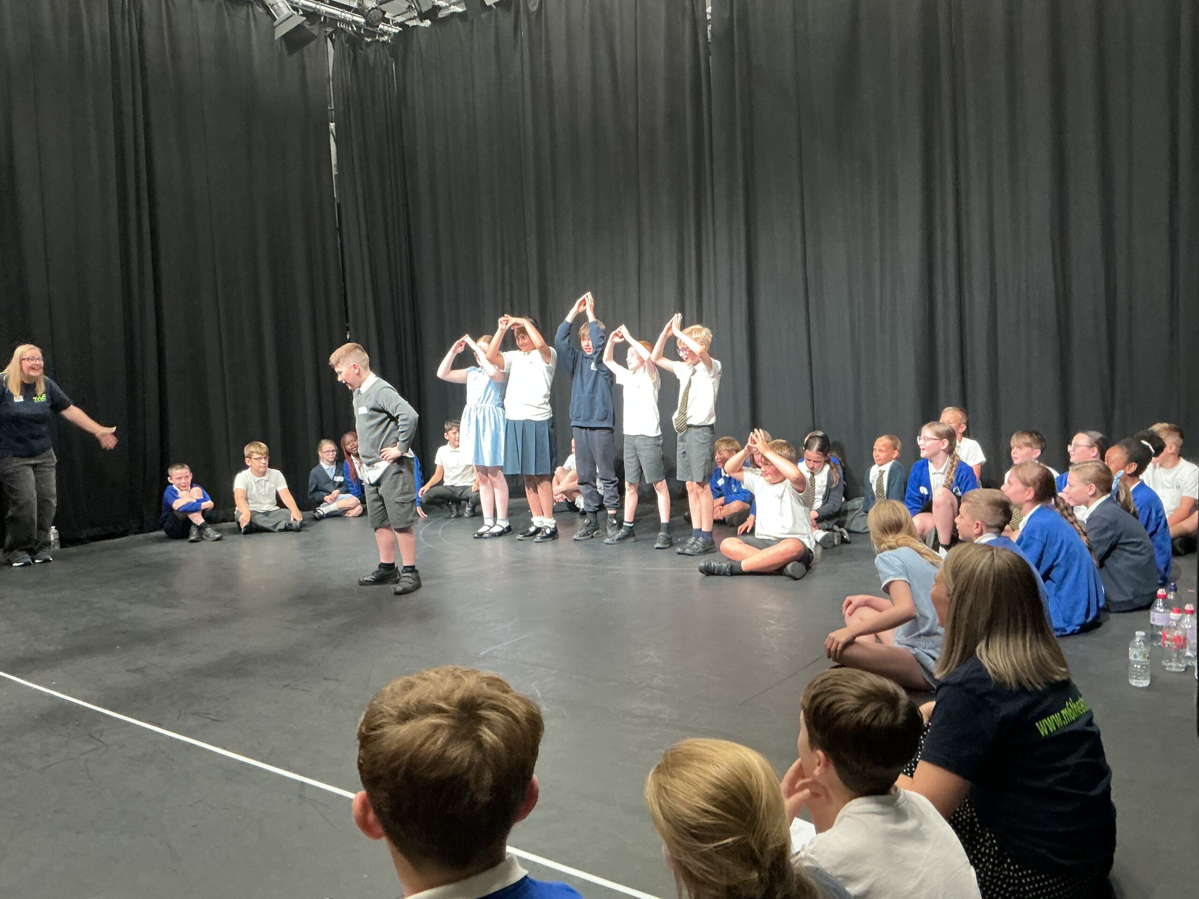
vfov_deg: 48.2
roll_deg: +2.3
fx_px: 1004
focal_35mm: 29
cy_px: 450
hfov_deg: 61.7
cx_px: 600
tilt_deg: -3.2
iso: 250
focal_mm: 3
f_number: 1.8
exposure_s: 1/50
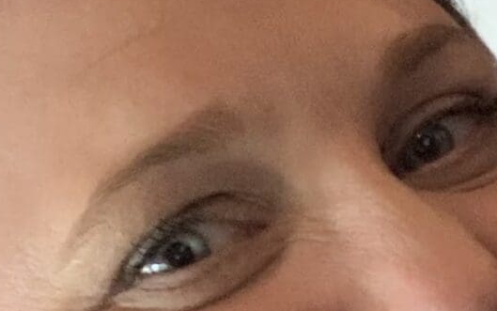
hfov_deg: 12.3
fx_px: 2222
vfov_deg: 7.9
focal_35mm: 164
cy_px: 369
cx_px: 699
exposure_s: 1/30
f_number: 2.2
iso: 320
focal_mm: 2.87
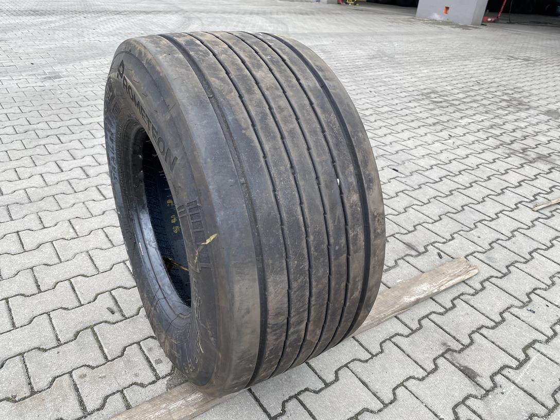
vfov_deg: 53.1
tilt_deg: -27.9
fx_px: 421
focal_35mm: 26
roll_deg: -5.3
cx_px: 280
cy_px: 210
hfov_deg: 67.3
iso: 32
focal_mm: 4.25
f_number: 1.8
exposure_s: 1/1063
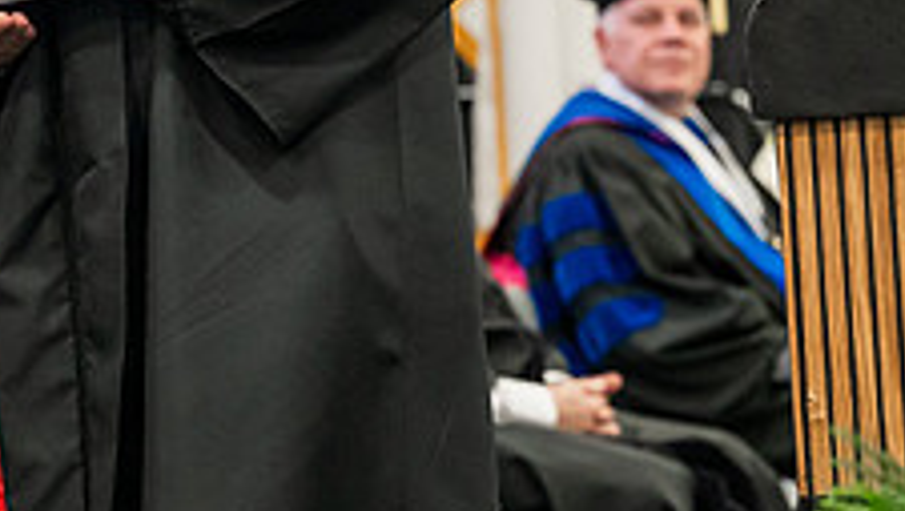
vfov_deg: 5.4
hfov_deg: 9.5
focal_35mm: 224
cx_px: -249
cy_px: -235
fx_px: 5380
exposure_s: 1/200
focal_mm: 83
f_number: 4
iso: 4000
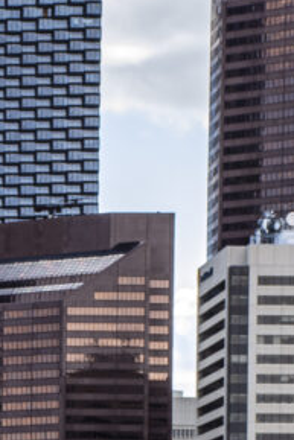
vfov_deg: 7.4
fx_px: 3377
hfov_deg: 5.0
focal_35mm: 276
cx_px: -115
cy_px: 518
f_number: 9
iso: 200
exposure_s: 1/30
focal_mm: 52
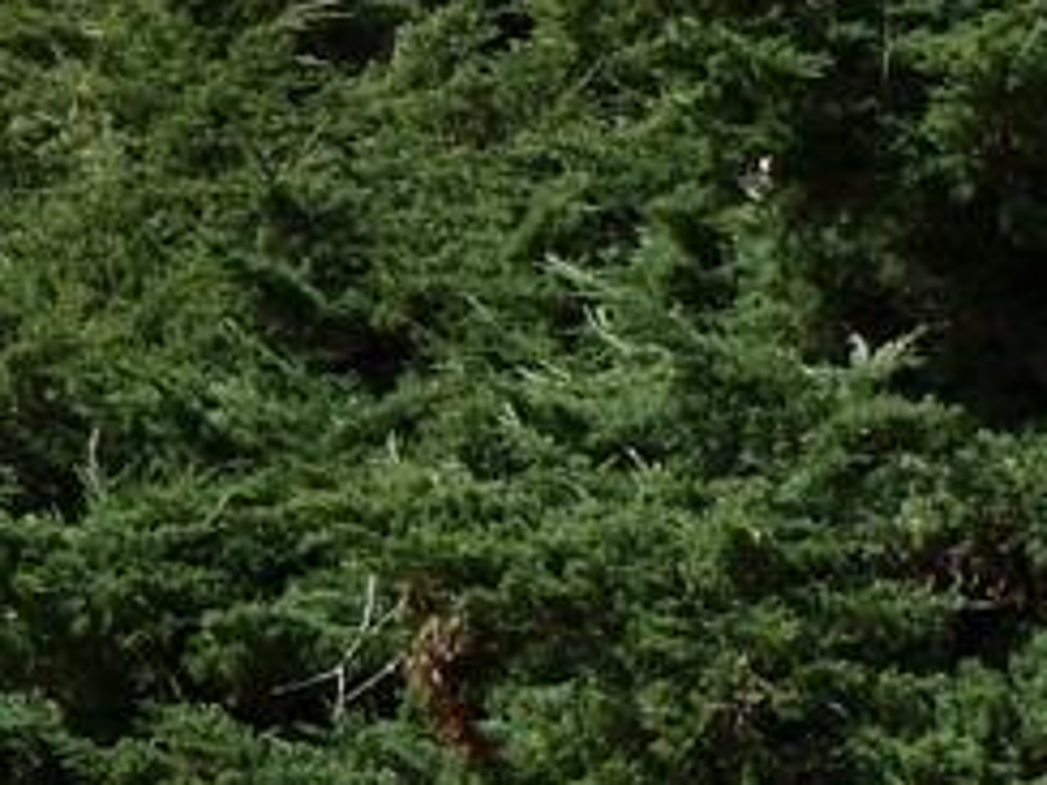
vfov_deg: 8.7
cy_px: -189
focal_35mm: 168
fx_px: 5081
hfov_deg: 10.9
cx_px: -910
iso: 80
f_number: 4
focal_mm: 6.5
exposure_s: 1/400
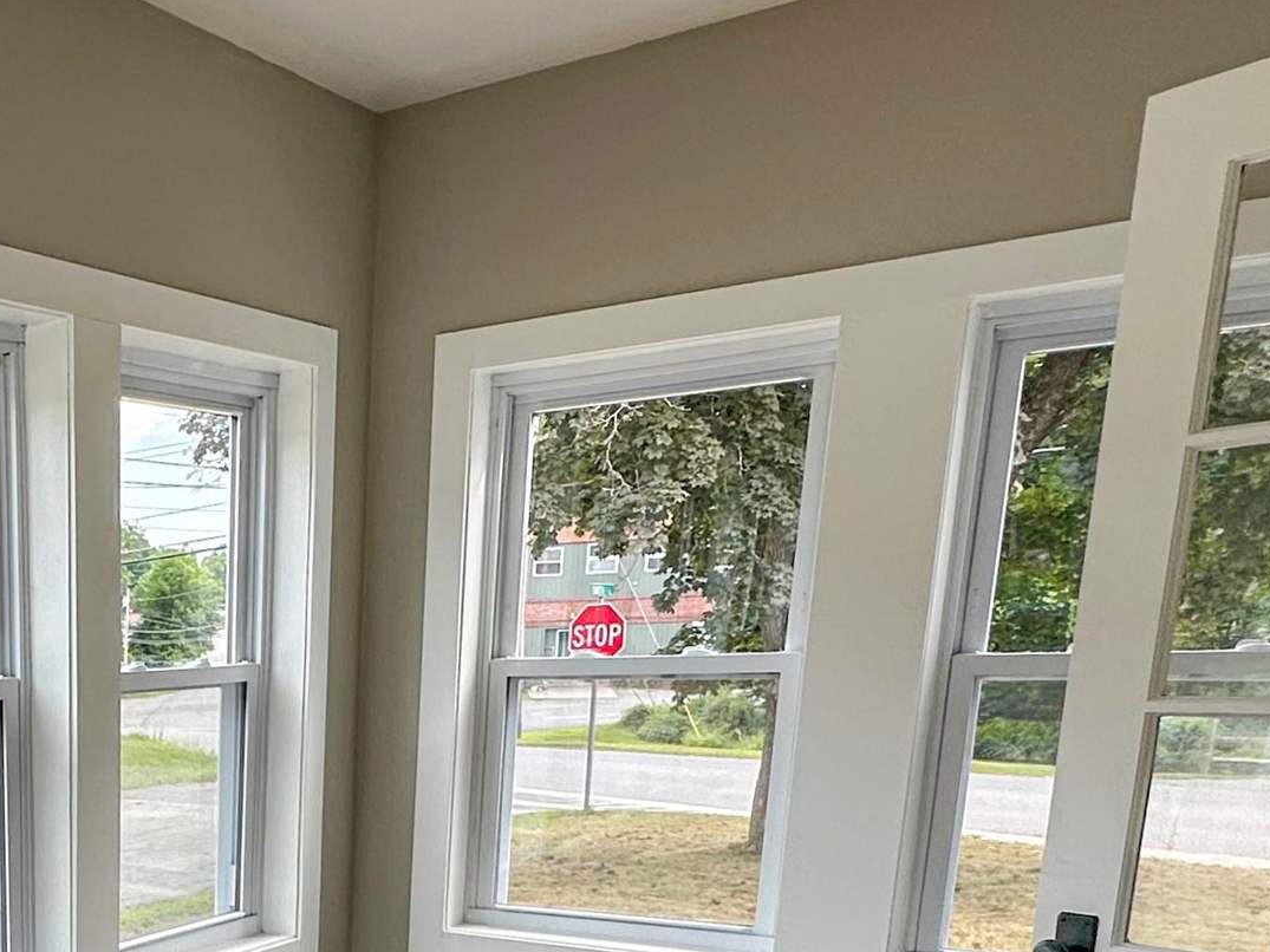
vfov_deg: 32.4
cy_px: 999
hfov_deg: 39.7
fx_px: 1467
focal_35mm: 40
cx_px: -67
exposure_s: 1/145
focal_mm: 2.22
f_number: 2.2
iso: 40
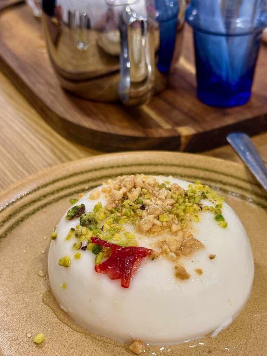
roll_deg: -1.3
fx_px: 586
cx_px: 148
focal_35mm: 57
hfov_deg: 25.7
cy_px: 209
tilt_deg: -35.9
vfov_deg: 33.7
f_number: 1.78
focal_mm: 6.76
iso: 160
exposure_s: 1/60
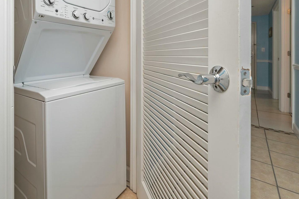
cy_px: 60
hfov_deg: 83.2
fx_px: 166
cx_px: 122
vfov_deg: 59.7
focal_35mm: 20
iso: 320
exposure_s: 1/60
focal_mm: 14
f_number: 9
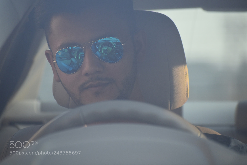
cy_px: 82
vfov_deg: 4.0
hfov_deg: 6.0
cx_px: 124
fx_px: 2368
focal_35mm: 345
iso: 400
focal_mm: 230
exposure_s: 1/250
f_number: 5.6
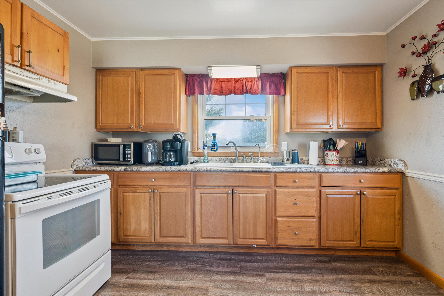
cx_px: 222
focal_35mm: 16
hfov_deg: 96.7
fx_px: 197
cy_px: 148
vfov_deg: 73.7
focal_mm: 16
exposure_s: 1/25
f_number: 10
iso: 800
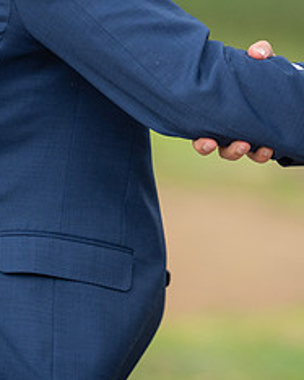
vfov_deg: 4.2
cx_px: 307
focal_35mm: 466
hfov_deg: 3.3
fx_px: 5244
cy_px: 119
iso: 640
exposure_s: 1/640
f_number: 2.8
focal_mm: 200
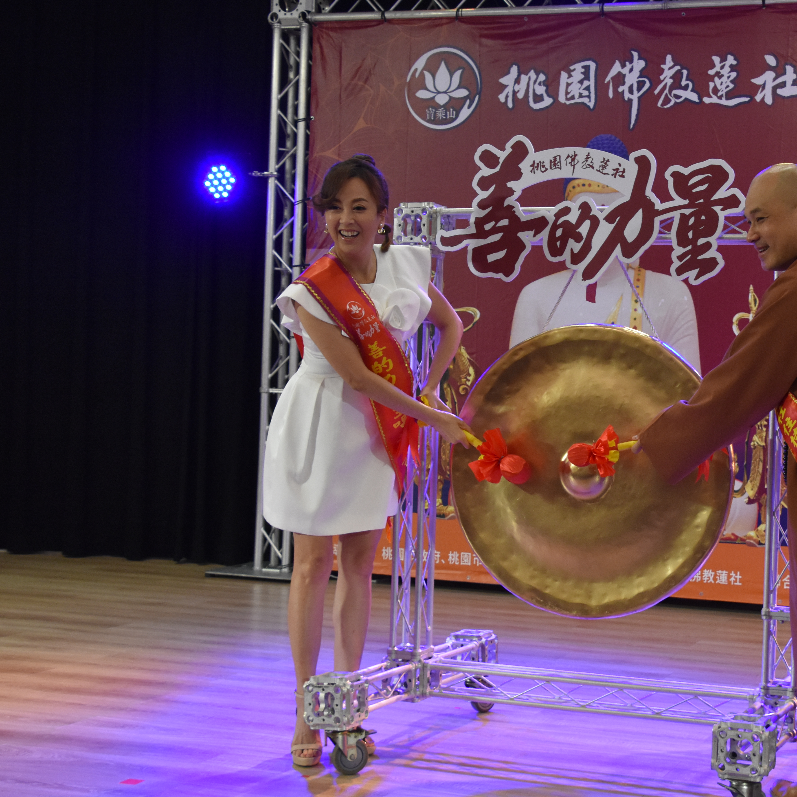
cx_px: 644
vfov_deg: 30.6
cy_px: 411
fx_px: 1459
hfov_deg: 29.8
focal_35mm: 56
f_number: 6.3
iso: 1600
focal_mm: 26
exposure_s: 1/160
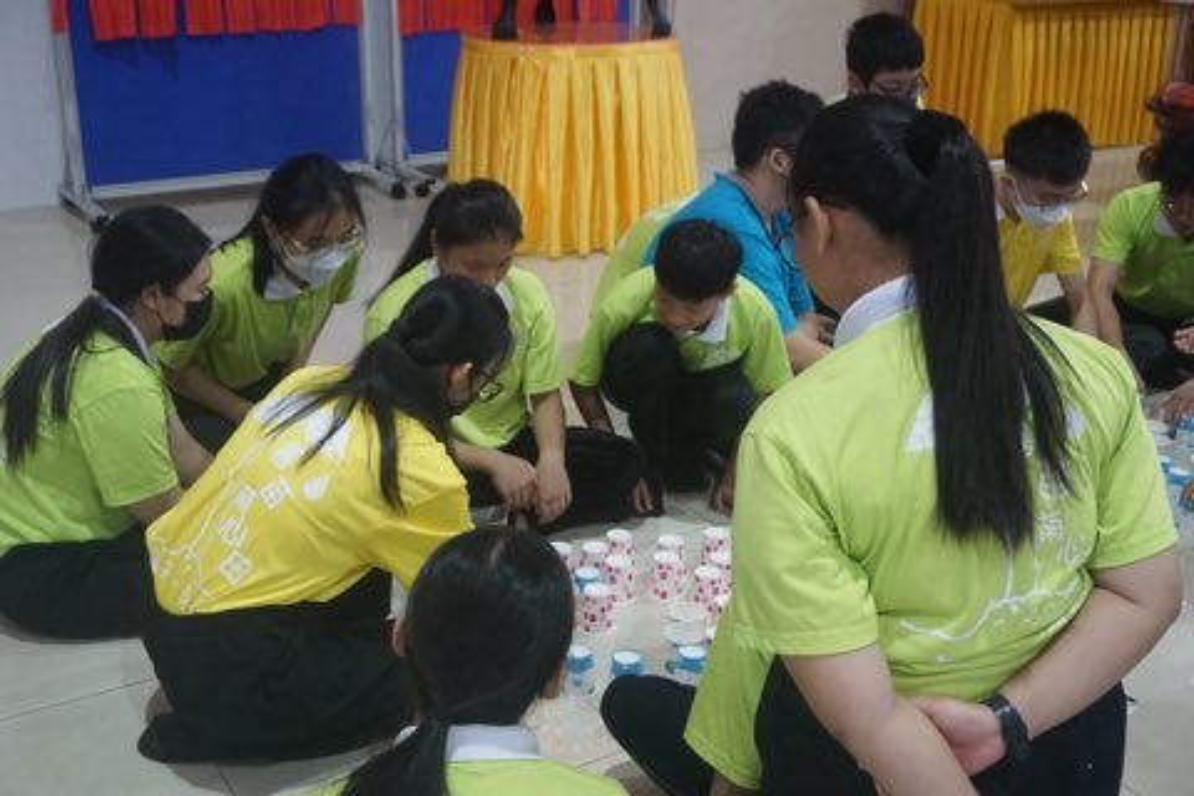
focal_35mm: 40
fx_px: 1343
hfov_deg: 47.9
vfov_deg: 33.0
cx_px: 597
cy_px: 398
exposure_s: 1/160
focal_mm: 27
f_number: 4.5
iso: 1600
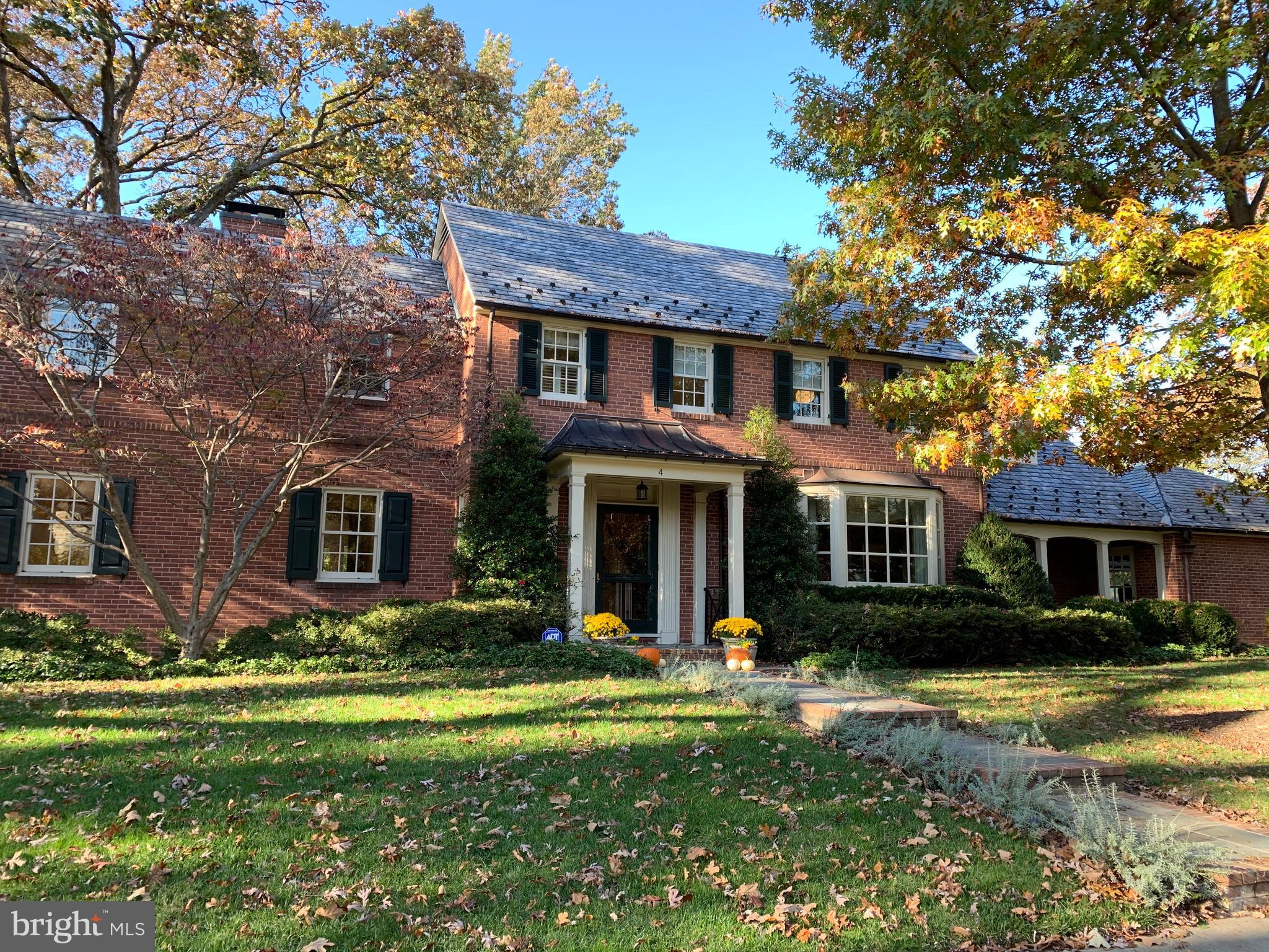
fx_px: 953
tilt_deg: +8.0
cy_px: 476
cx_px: 634
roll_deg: -0.8
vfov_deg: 53.1
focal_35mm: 26
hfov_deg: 67.3
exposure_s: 1/121
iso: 32
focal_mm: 4.25
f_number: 1.8
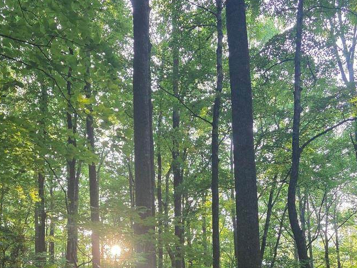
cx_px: 125
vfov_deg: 30.5
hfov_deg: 41.6
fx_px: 464
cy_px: 249
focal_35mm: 45
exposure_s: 1/120
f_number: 1.7
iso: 250
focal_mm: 6.3
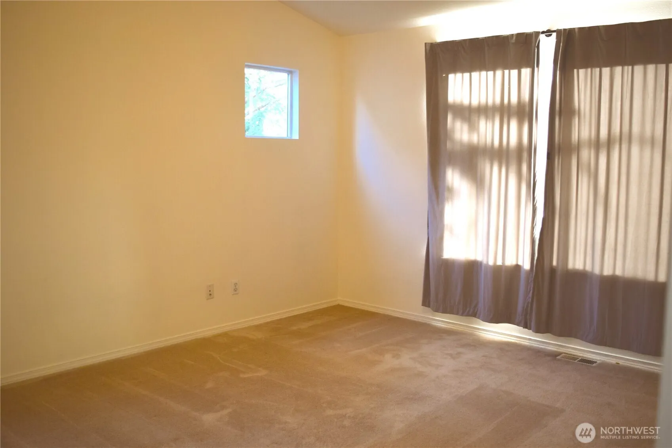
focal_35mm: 36
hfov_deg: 53.1
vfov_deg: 36.9
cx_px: 336
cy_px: 224
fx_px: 672
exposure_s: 1/60
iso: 400
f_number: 4
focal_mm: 24
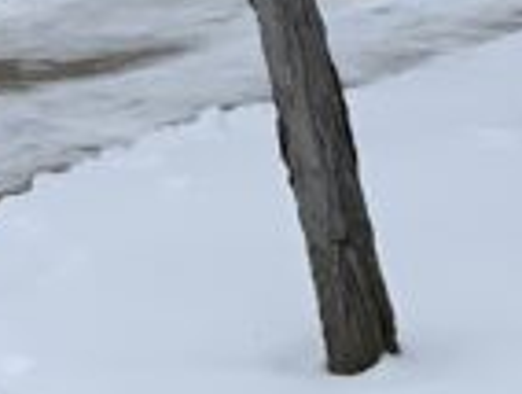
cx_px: -169
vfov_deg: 6.4
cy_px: -858
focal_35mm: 209
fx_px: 3157
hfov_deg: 9.3
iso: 16
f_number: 1.8
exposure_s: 1/1144
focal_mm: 3
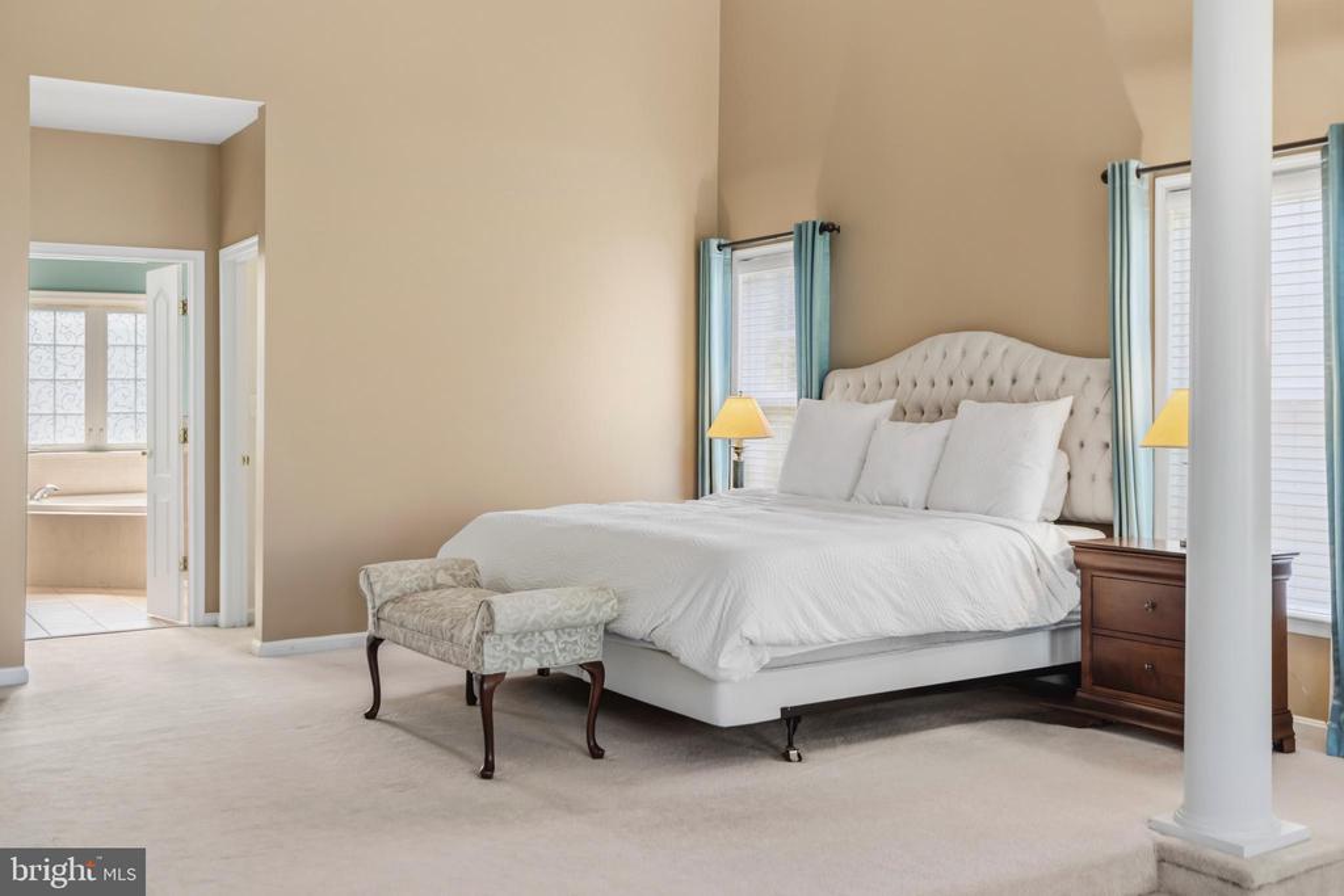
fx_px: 1307
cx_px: 672
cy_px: 448
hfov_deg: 54.4
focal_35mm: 35
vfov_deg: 37.9
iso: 640
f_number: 5.6
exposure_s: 1/125
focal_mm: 35
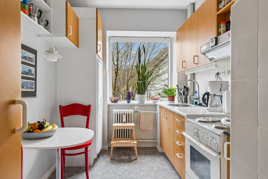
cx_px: 134
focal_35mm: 21
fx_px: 156
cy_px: 90
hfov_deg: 81.2
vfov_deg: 59.5
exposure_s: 1/10
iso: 400
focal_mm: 14
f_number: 8
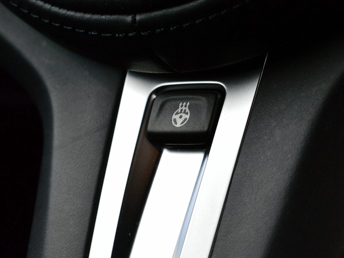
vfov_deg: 12.7
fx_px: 1160
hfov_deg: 16.9
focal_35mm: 117
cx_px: 179
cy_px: 112
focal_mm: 55
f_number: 10
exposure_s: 1/200
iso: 400
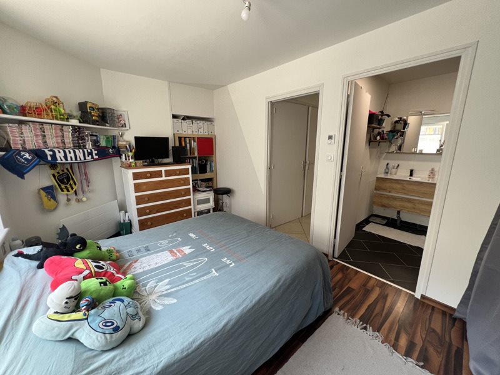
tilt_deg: -10.9
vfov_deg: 89.9
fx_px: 188
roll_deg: +0.6
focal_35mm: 13
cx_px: 250
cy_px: 188
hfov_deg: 106.2
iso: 100
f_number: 1.8
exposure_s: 1/99
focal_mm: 1.57
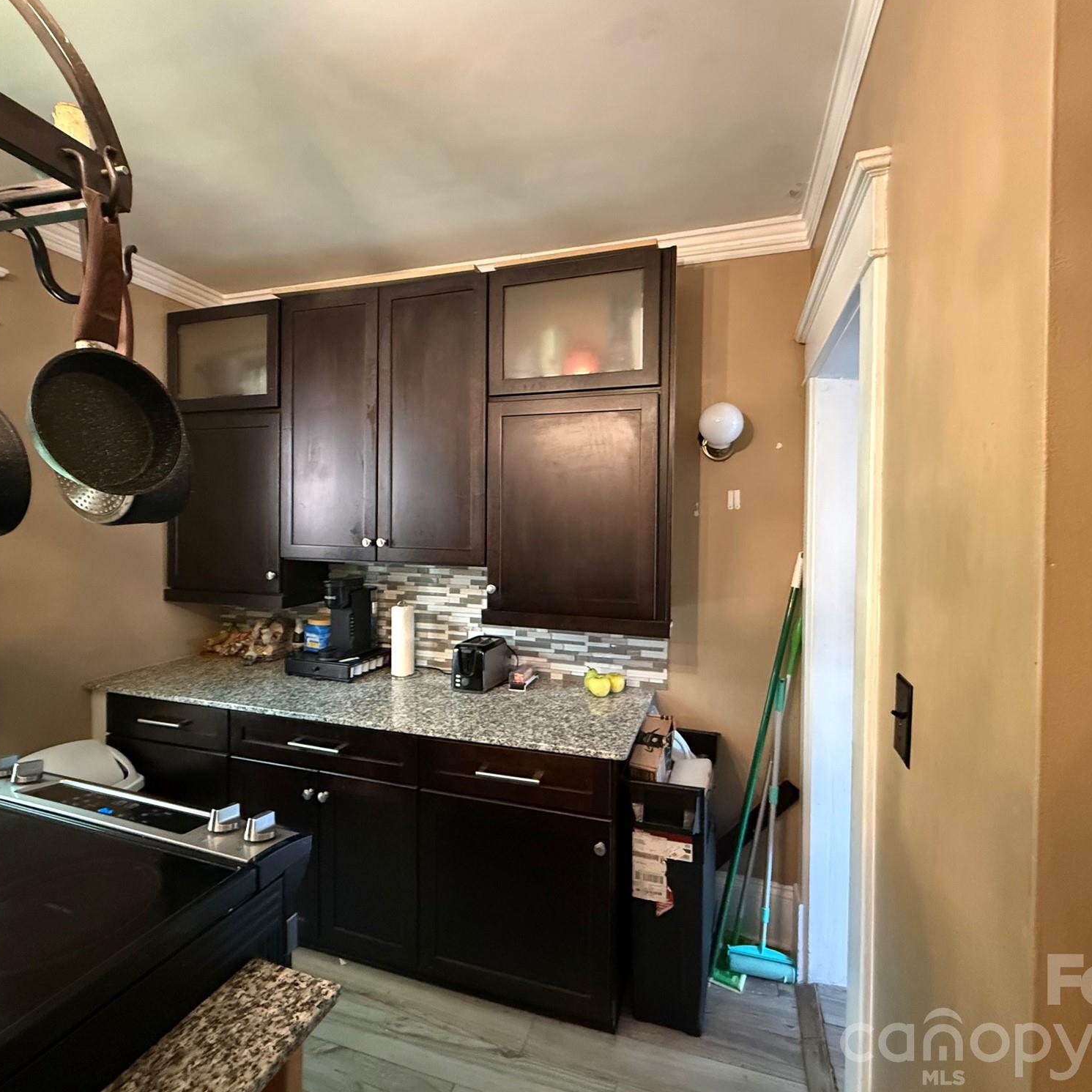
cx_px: 531
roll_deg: -0.3
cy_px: 535
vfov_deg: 84.0
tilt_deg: -1.1
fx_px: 607
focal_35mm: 17
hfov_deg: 83.9
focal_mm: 2.22
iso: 1000
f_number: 2.2
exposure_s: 1/40
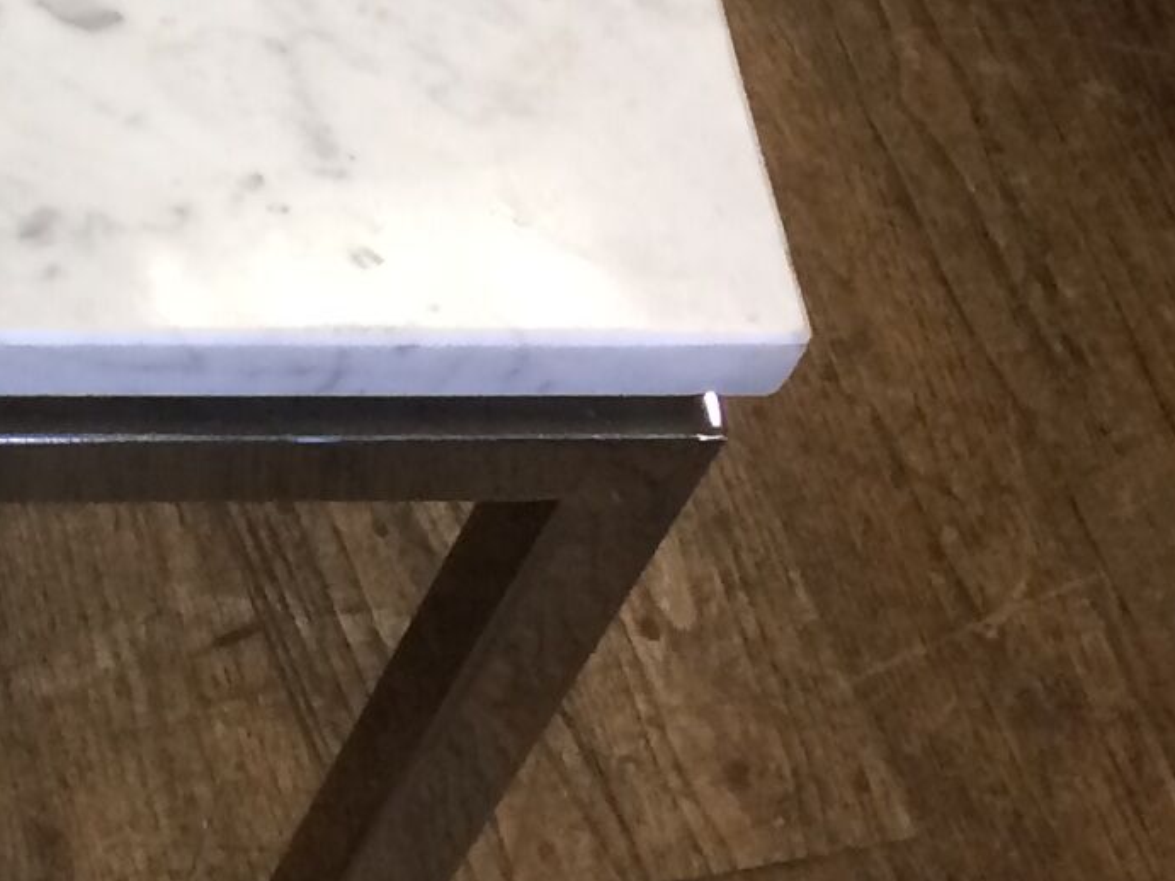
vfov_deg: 10.6
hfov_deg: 13.2
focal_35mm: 137
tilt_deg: -53.7
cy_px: -287
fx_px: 4649
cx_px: -850
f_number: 2.2
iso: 64
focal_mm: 4.15
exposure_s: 1/33
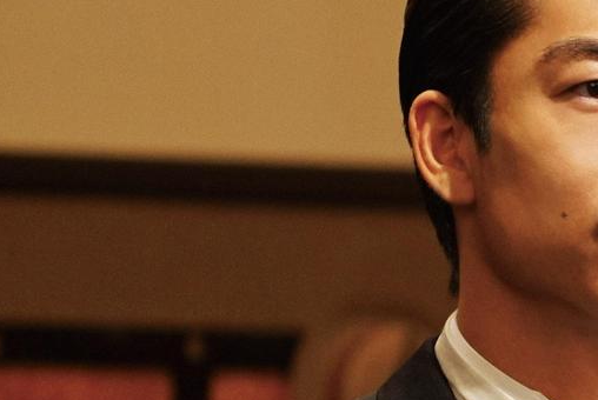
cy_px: 560
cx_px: 758
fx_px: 5039
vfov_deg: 4.5
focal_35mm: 303
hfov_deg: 6.7
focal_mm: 77
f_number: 4
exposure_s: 1/50
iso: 3200
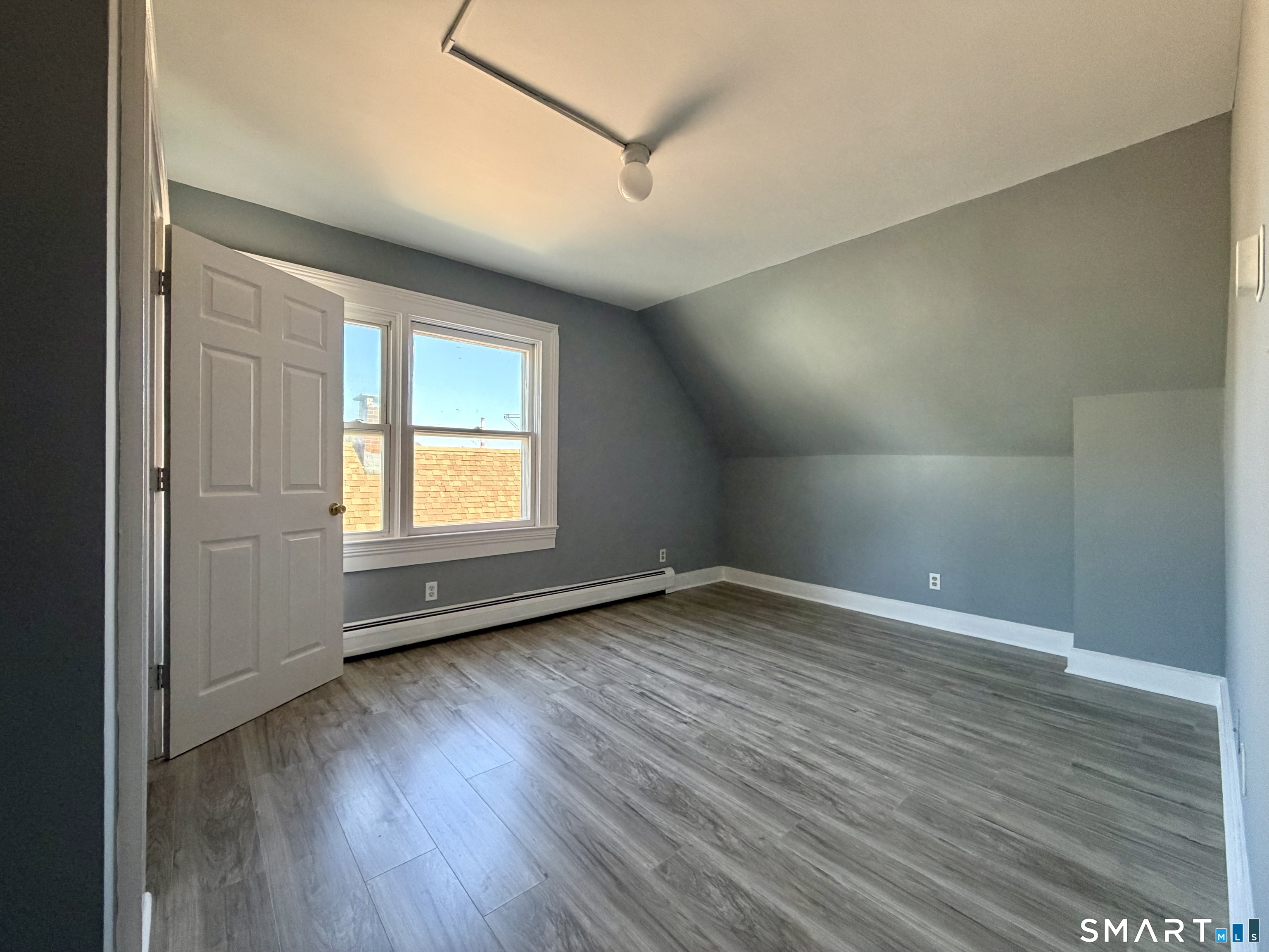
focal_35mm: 14
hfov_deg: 102.1
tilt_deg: -0.6
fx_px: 513
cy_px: 476
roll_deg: +0.0
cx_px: 634
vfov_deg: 85.7
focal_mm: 2.22
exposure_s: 1/121
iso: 320
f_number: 2.2
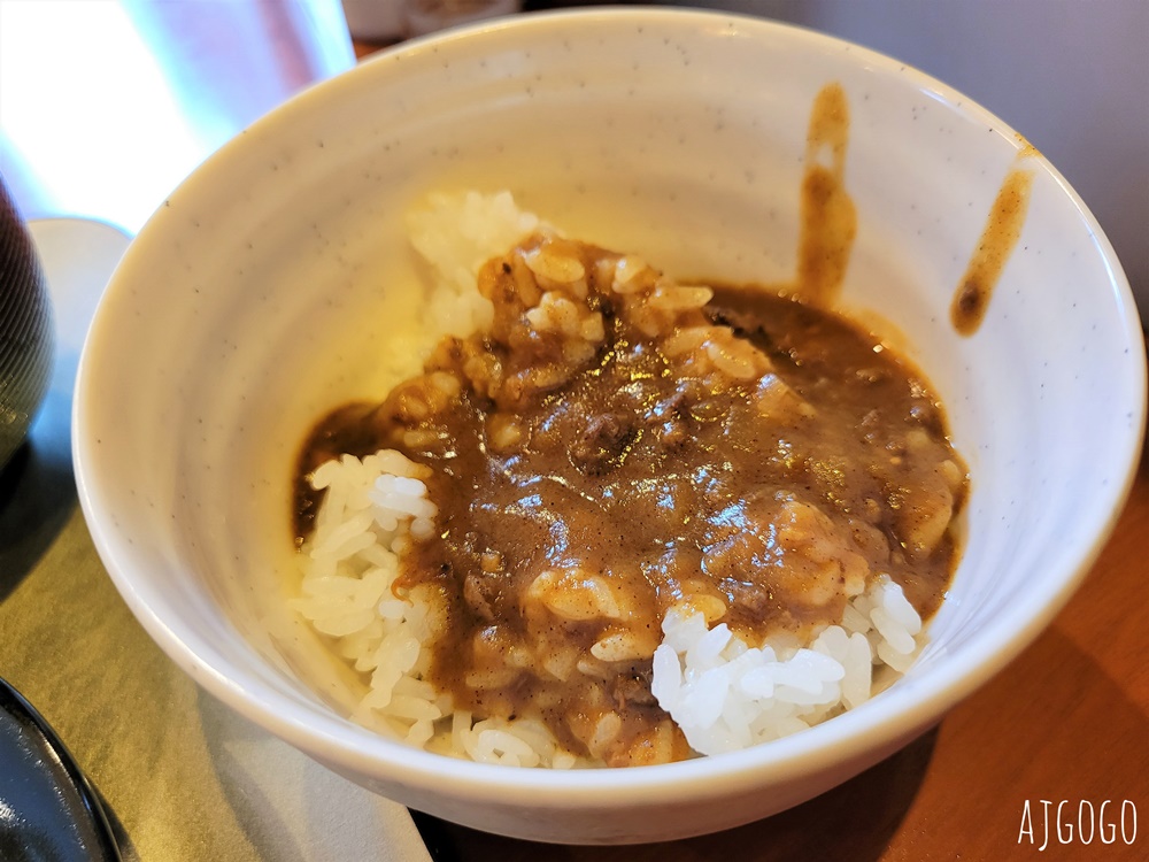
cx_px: 574
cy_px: 431
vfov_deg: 53.1
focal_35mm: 26
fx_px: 863
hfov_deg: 67.3
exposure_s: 1/50
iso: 250
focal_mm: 5.4
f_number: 1.8
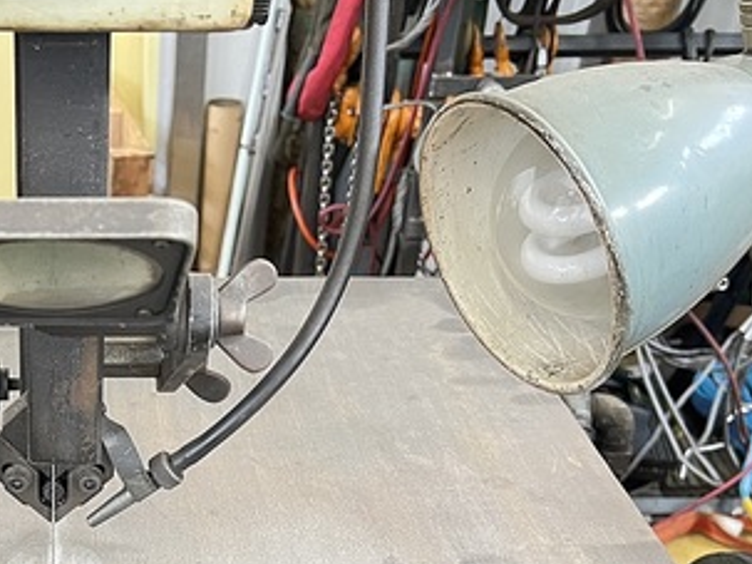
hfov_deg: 32.9
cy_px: 522
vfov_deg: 25.6
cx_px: 52
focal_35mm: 55
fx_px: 1194
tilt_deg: -36.4
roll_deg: +0.1
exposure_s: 1/60
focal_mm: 5.7
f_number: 1.5
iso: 400
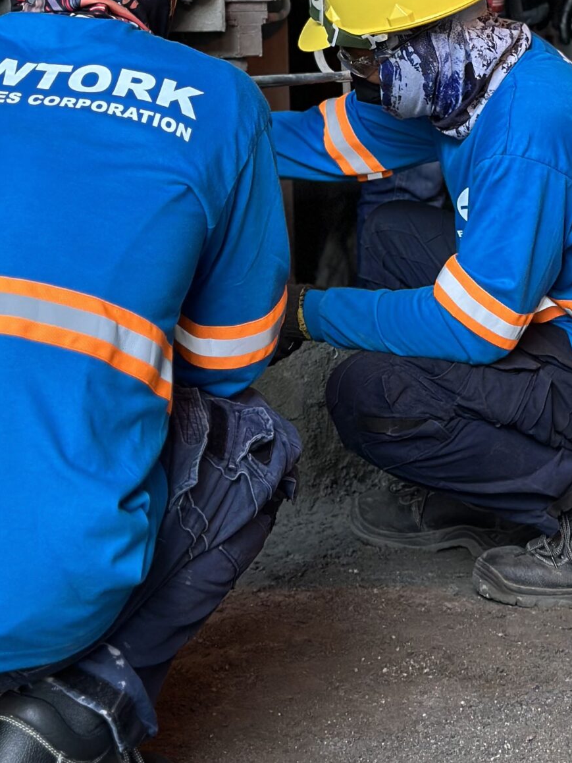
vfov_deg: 17.9
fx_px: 2336
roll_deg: +0.1
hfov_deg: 14.0
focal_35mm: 106
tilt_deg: +2.8
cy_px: -73
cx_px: 336
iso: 100
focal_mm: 6.86
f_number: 1.78
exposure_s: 1/120
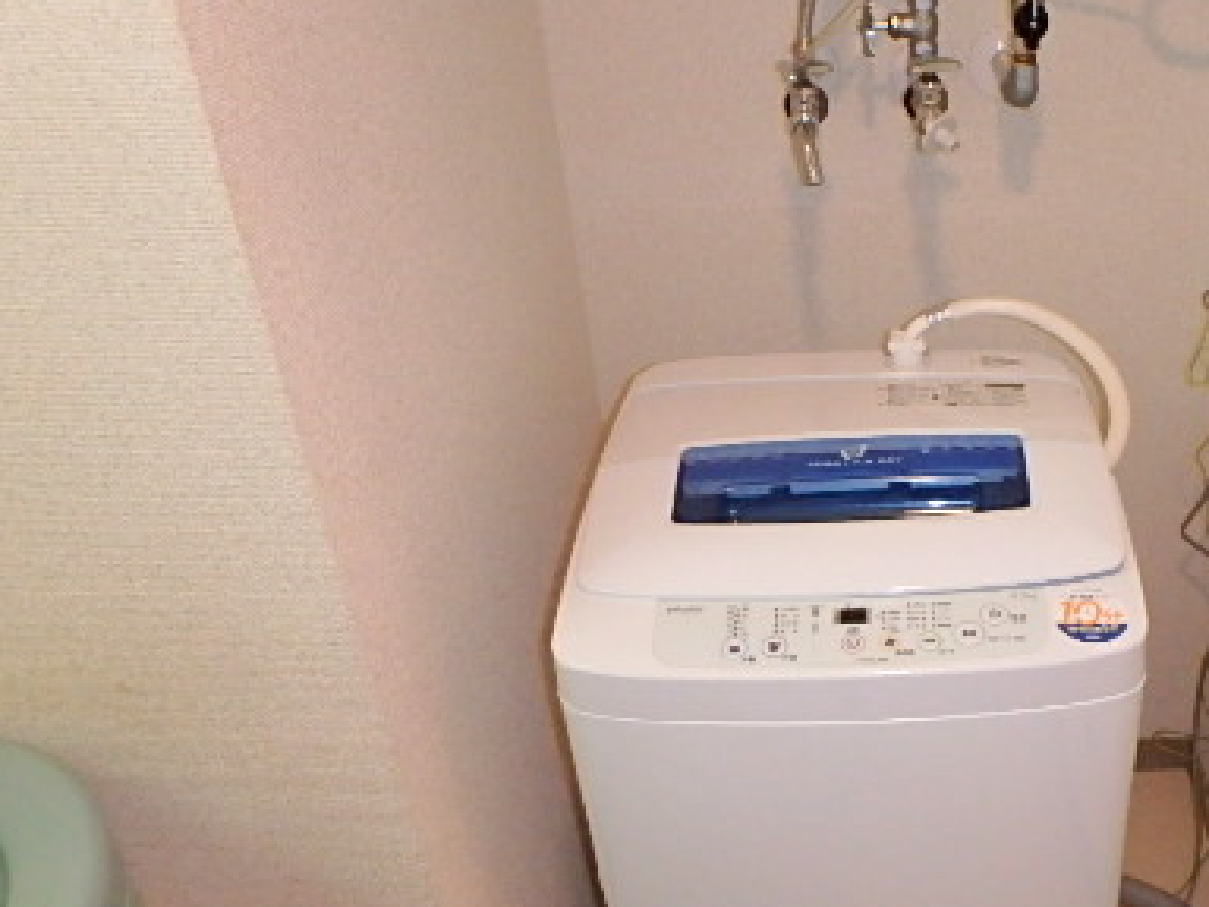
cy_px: 476
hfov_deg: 50.1
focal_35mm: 35
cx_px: 929
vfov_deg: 40.7
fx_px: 1222
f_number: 3.5
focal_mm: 3.7
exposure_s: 1/30
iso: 400
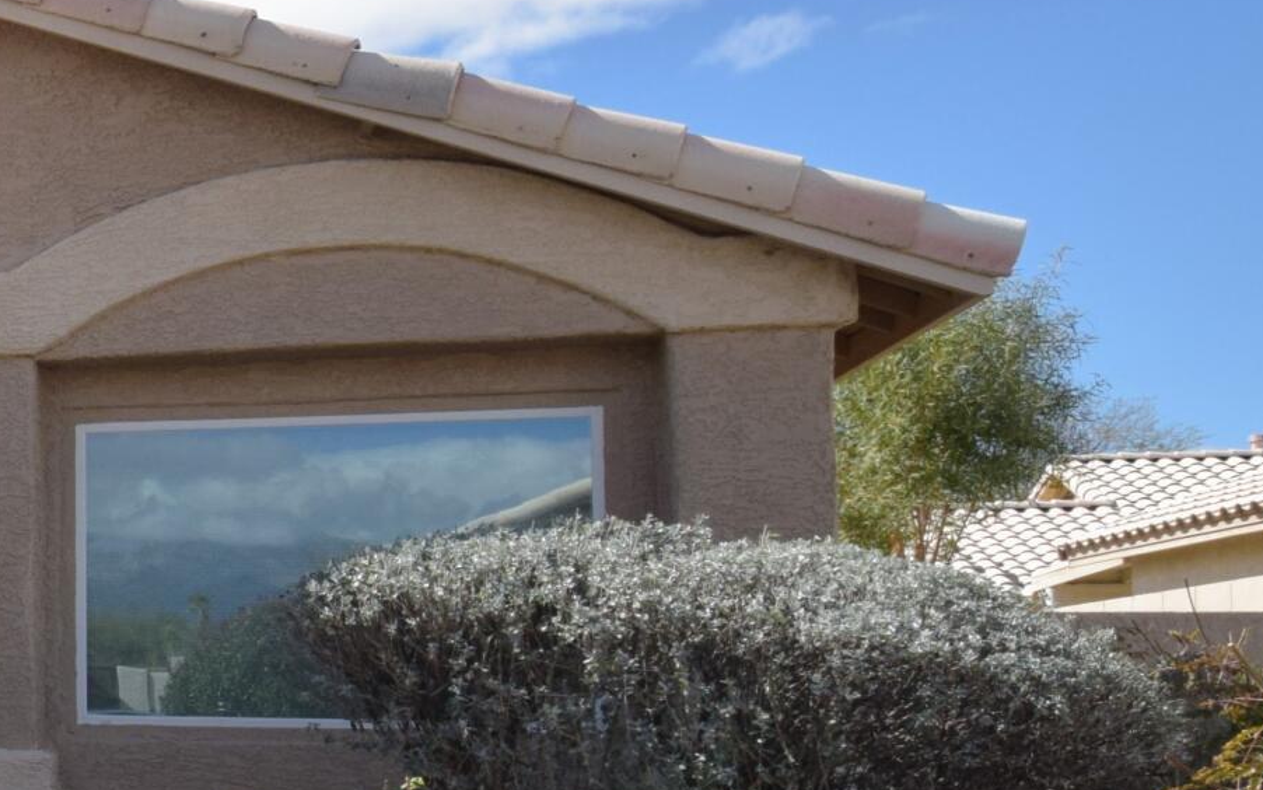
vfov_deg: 21.1
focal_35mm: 61
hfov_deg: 24.2
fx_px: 2100
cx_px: -739
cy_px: 617
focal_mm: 12
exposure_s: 1/800
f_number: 9
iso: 400
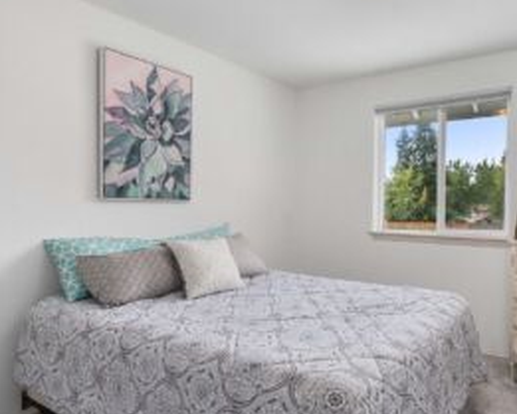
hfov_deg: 70.5
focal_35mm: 23
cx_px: 345
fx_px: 352
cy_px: 215
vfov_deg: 60.9
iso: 1000
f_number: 7.1
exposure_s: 1/30
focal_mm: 16
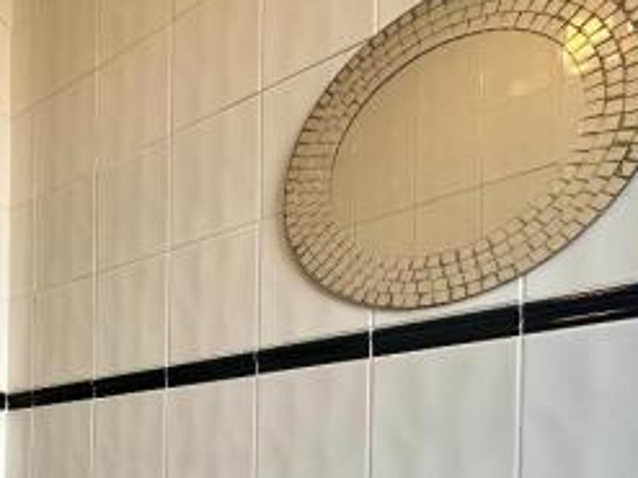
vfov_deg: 36.8
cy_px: 515
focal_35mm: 33
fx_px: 608
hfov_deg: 47.3
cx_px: 19
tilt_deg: -1.1
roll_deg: -0.3
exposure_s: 1/100
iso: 200
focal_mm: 2.22
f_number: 2.2
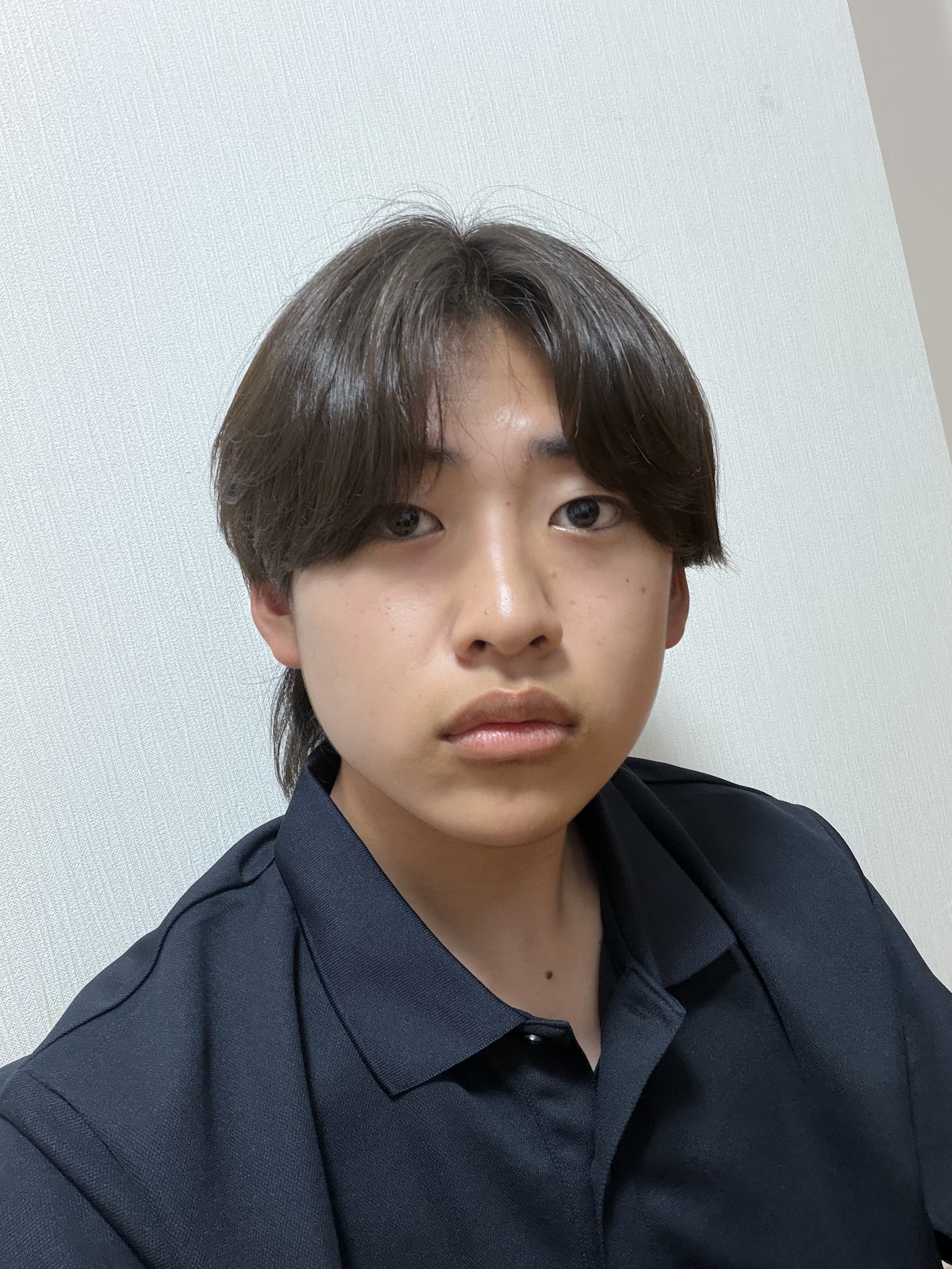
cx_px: 476
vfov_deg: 60.0
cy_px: 634
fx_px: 1100
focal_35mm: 30
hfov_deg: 46.8
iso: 250
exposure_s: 1/33
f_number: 1.9
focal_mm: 2.71
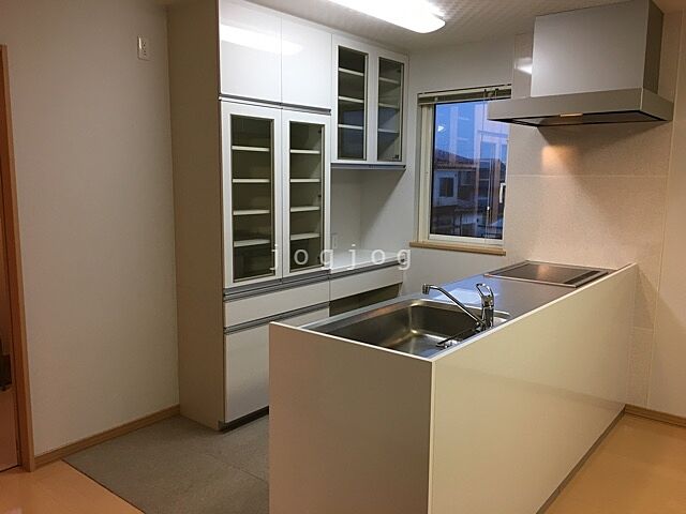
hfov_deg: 61.7
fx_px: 575
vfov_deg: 48.2
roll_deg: +0.1
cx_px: 343
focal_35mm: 29
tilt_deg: -7.9
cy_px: 257
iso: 64
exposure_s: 1/33
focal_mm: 4.15
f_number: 2.2
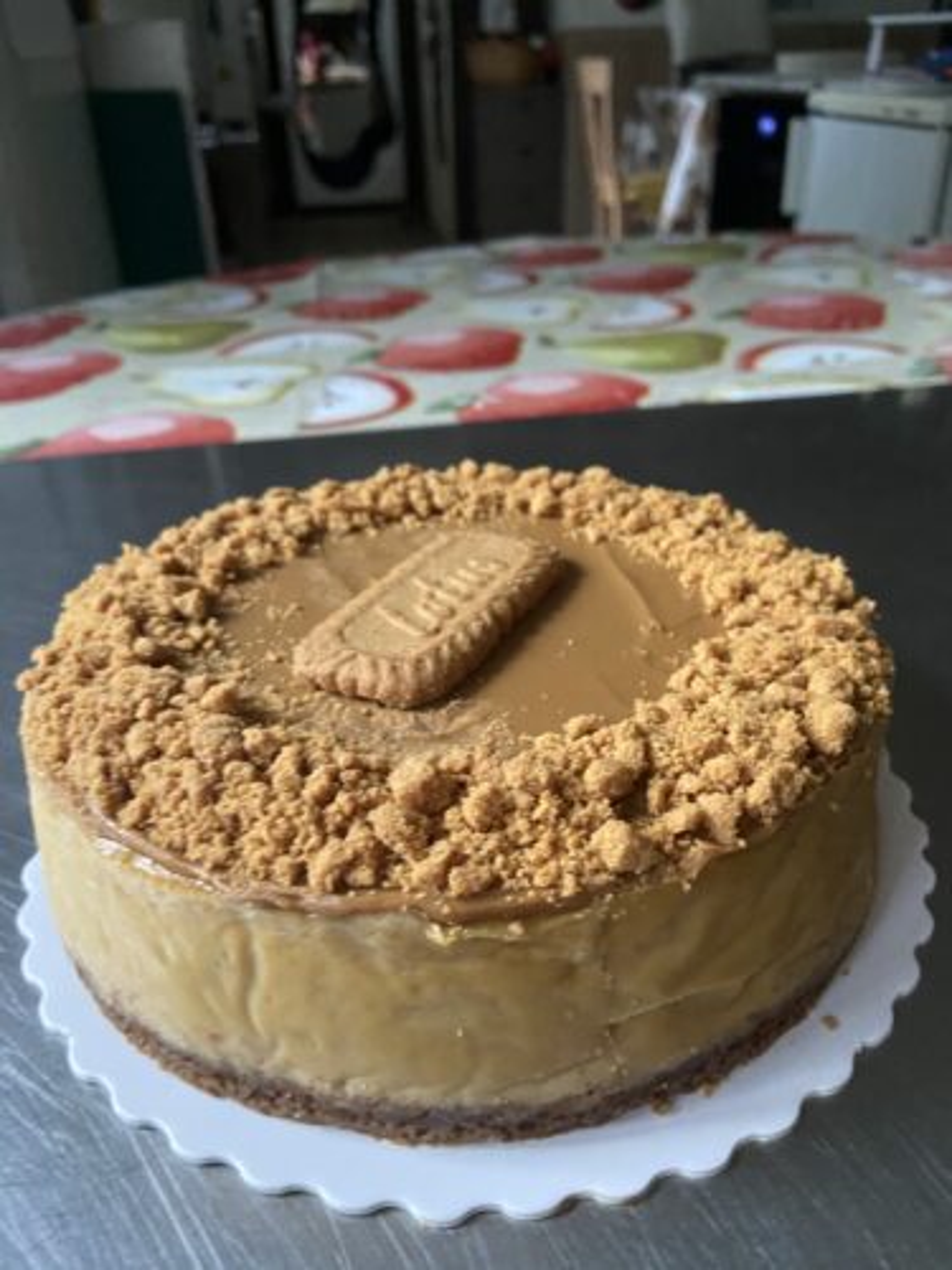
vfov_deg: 67.3
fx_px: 953
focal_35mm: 26
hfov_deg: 53.1
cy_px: 635
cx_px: 476
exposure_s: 1/32
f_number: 1.8
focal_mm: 4.25
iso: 640
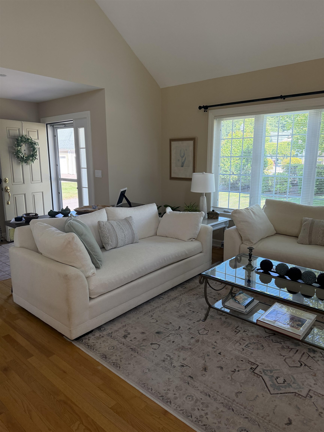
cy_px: 216
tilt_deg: -11.2
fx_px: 300
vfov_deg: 71.6
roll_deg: -0.6
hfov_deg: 56.8
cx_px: 162
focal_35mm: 24
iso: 200
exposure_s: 1/215
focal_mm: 6.76
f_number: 1.78
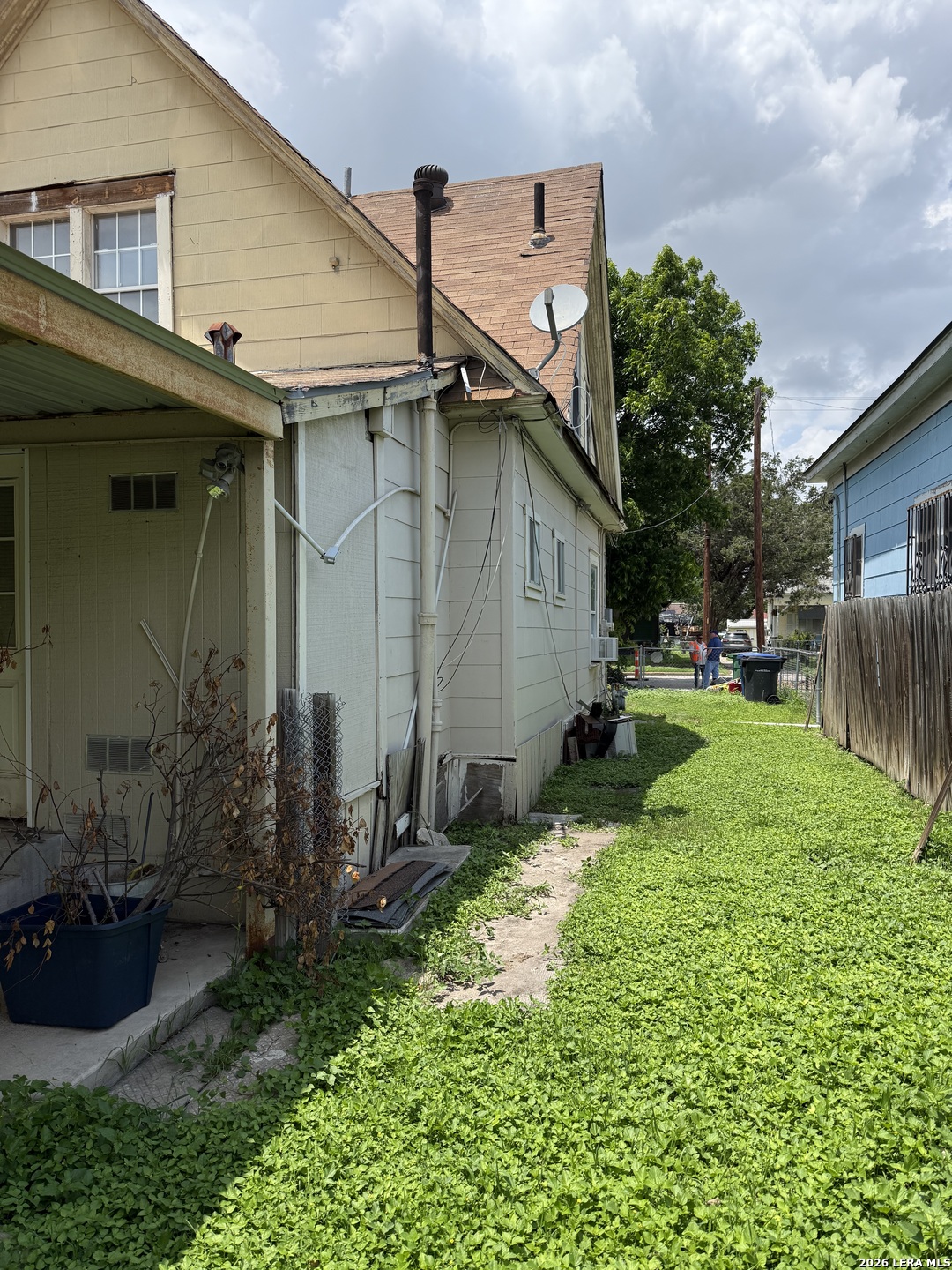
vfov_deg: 71.6
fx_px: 880
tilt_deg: +0.8
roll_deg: +0.0
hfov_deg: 56.8
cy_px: 635
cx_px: 476
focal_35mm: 24
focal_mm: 6.76
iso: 100
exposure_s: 1/4975
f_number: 1.78
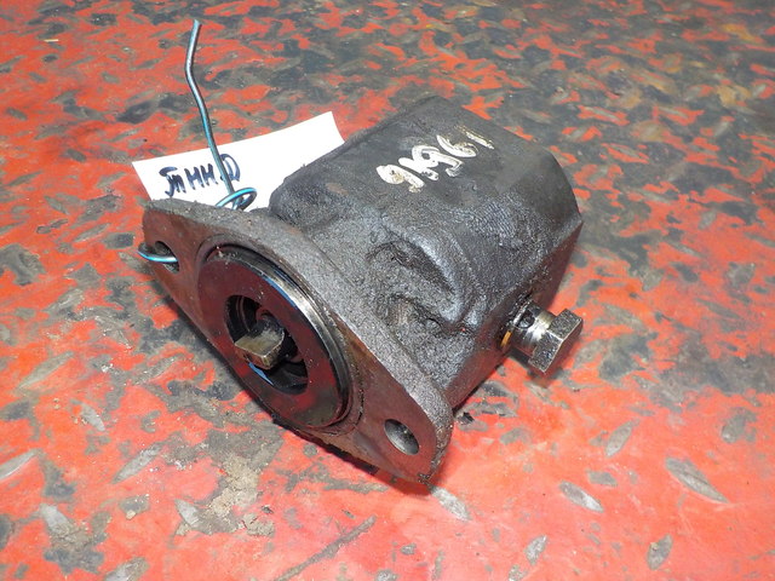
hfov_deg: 60.0
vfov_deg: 46.8
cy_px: 290
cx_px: 388
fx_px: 672
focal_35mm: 30
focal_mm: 4.1
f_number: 3.3
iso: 500
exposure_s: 1/15
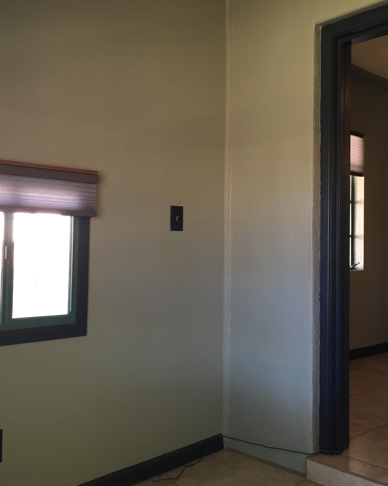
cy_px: 242
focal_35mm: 38
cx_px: 225
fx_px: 545
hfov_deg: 39.1
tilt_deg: +0.1
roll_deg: -0.5
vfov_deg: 47.9
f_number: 2.2
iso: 100
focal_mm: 4.15
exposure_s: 1/30
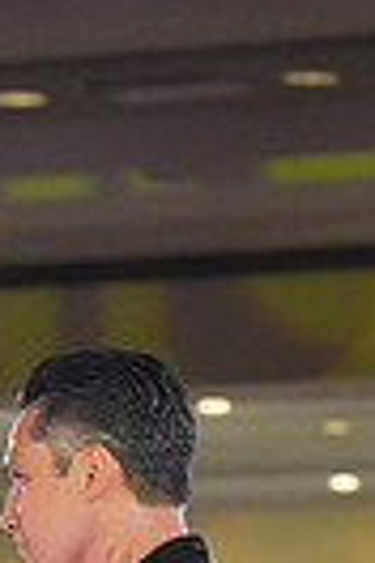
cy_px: 1122
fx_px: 6250
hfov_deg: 3.4
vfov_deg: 5.1
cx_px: -143
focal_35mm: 400
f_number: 4
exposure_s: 1/400
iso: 1600
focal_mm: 91
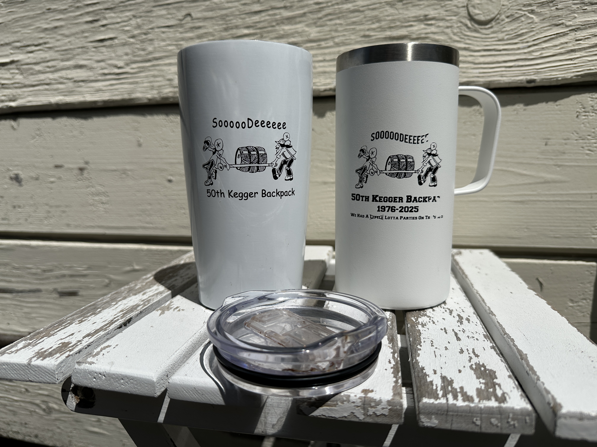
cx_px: 298
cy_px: 224
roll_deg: +0.8
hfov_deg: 71.6
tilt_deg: -11.2
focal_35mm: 24
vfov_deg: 56.8
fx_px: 414
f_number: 1.78
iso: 80
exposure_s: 1/18519
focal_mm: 6.86
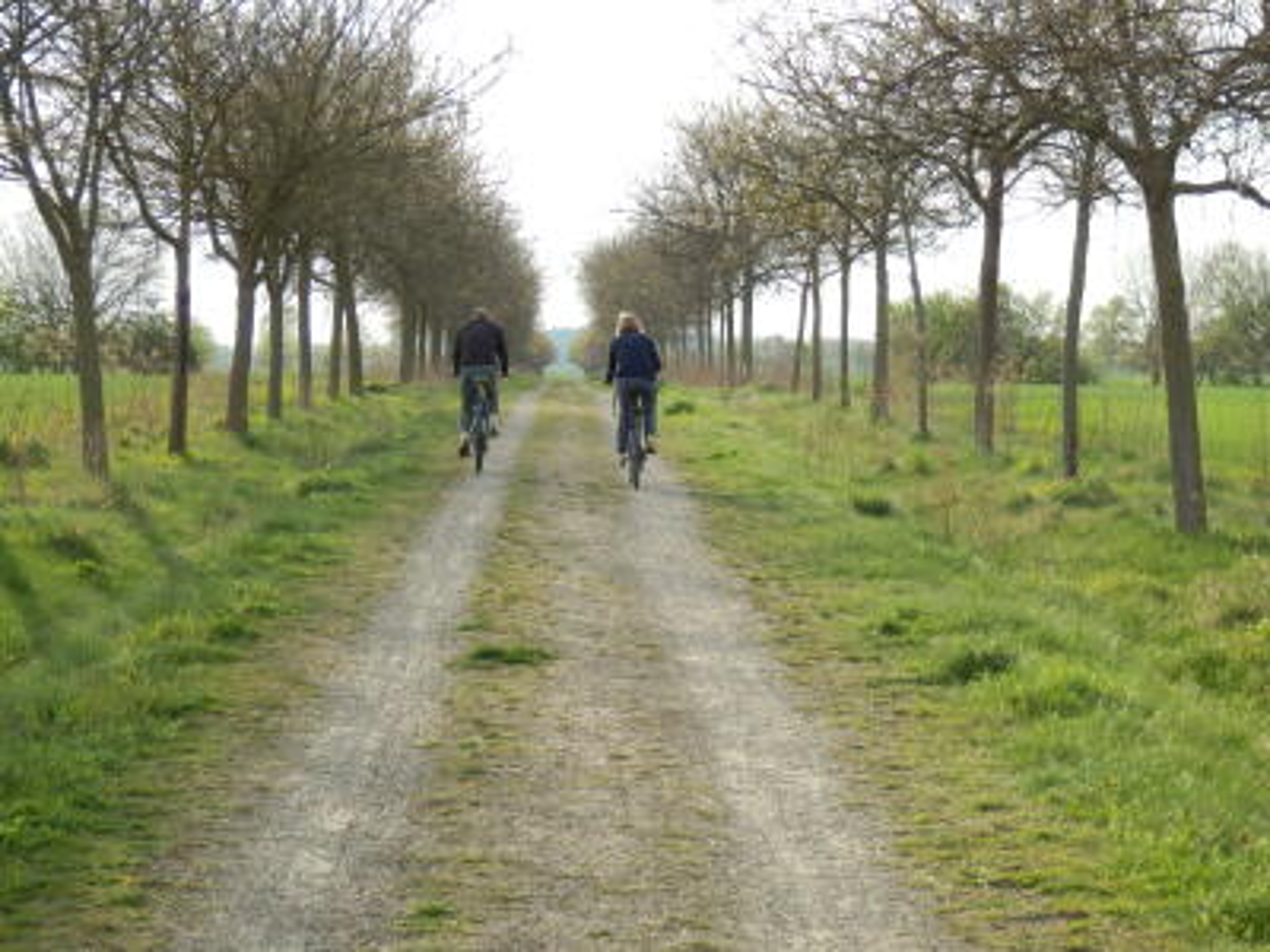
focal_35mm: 88
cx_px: 635
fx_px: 3229
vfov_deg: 16.8
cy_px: 476
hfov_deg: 22.3
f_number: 4.8
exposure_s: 1/125
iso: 80
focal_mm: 15.8
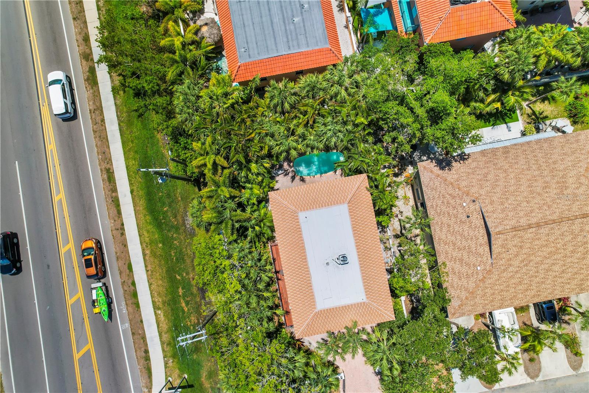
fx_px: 360
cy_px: 196
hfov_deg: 78.6
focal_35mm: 22
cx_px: 294
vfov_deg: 57.2
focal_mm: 8.38
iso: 120
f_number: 2.8
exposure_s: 1/60
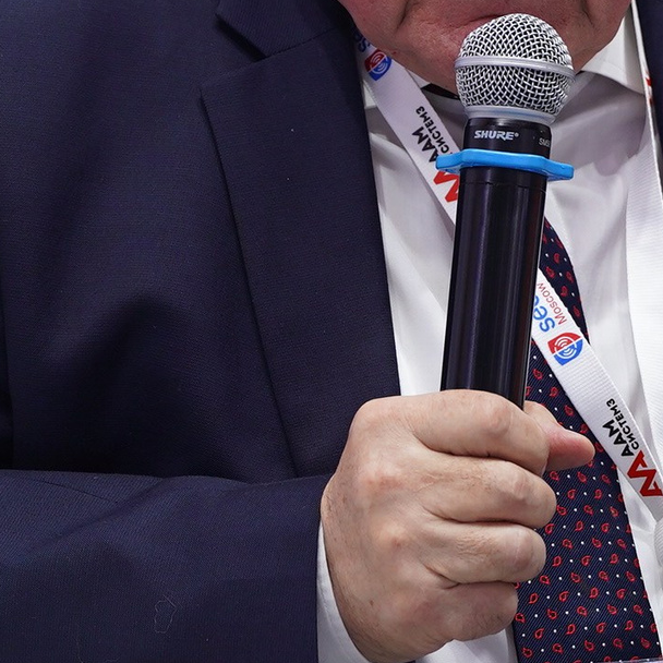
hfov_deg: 2.5
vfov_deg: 2.5
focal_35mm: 715
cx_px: 470
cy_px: 197
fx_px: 15493
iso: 640
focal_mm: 200
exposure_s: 1/100
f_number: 3.5
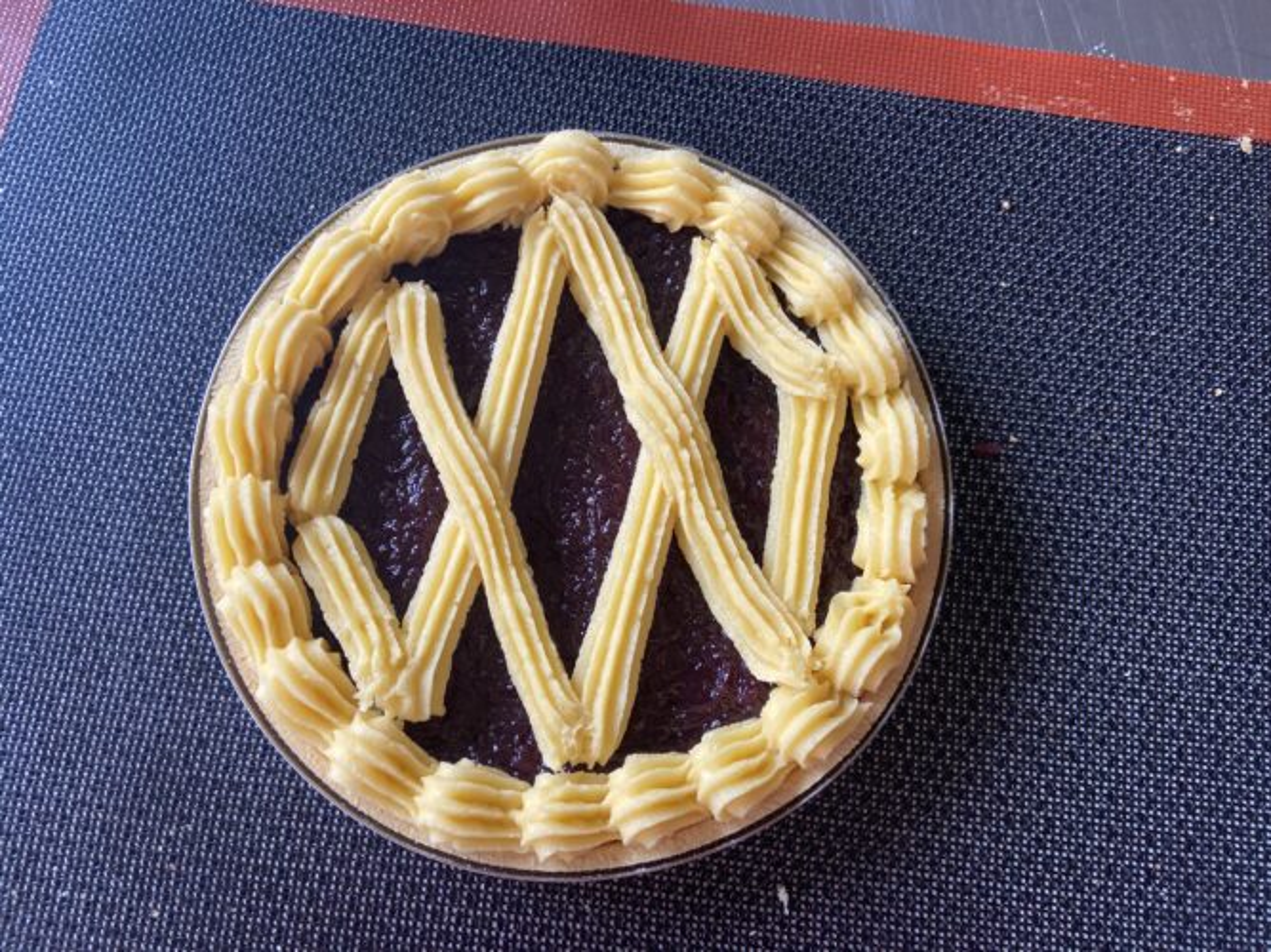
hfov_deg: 67.3
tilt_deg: -77.8
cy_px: 476
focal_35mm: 26
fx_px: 954
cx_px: 636
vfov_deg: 53.0
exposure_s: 1/121
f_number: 1.8
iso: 125
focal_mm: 4.25
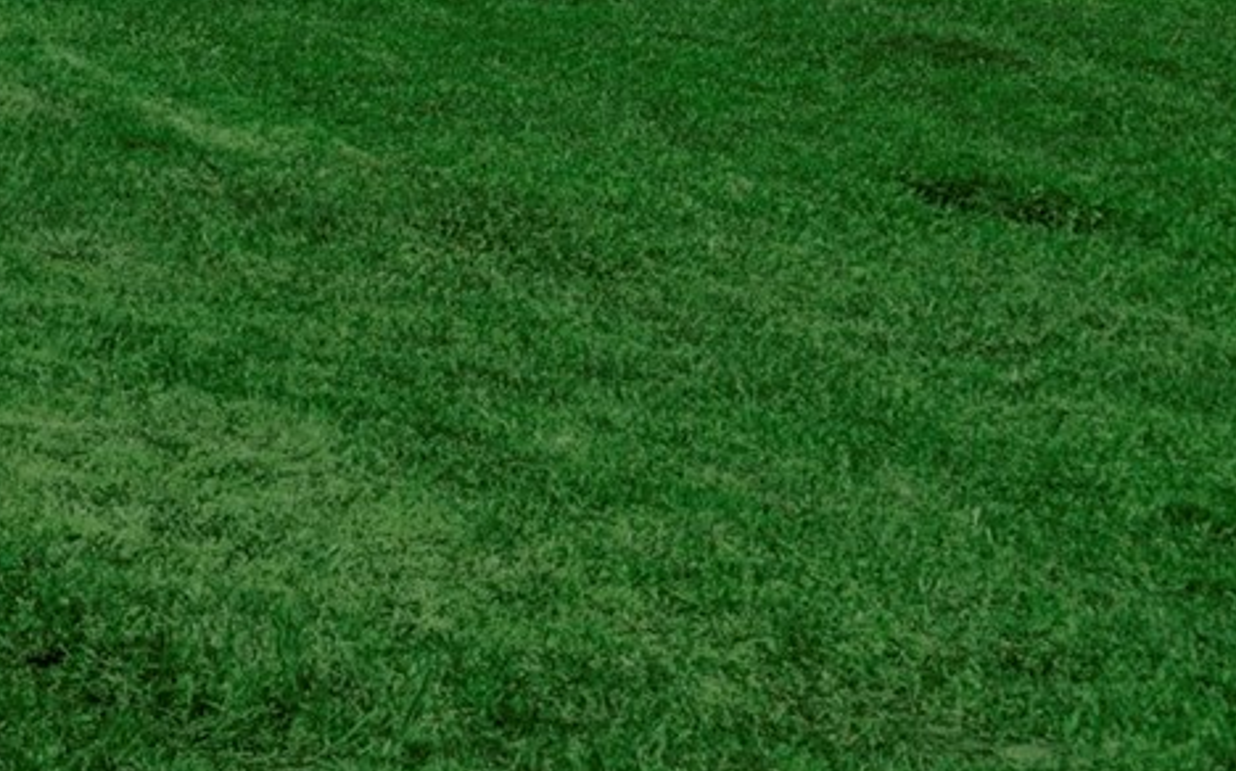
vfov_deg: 10.3
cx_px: -977
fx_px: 4141
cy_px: -415
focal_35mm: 123
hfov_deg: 14.8
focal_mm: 26
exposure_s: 1/320
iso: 160
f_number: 9
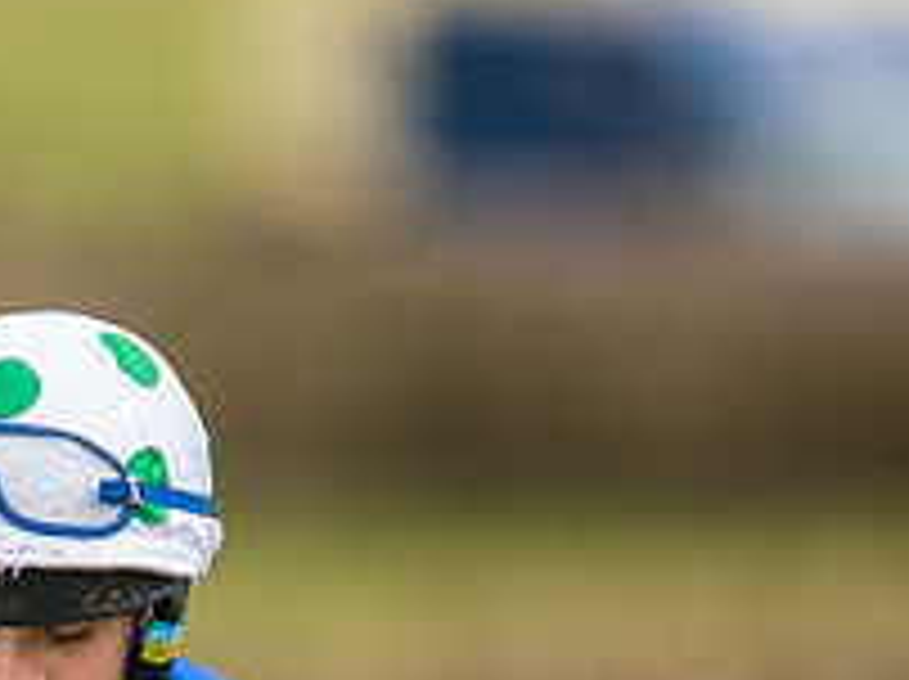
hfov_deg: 1.5
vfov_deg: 1.2
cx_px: 71
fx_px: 33730
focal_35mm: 1286
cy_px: 950
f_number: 4
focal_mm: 400
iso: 400
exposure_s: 1/1600
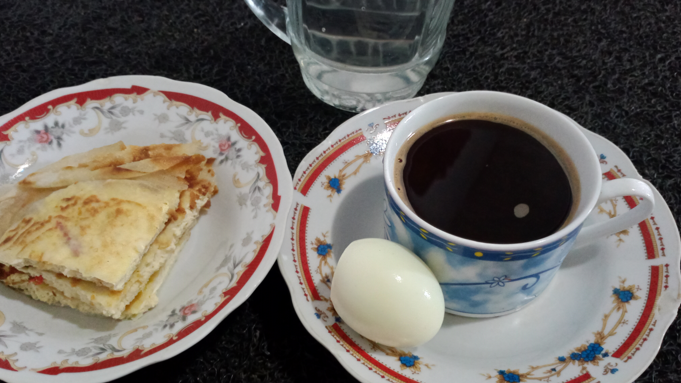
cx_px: 342
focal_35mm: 31
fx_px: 560
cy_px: 231
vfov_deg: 37.6
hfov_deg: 62.6
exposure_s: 1/25
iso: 1480
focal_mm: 4.05
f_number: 1.8
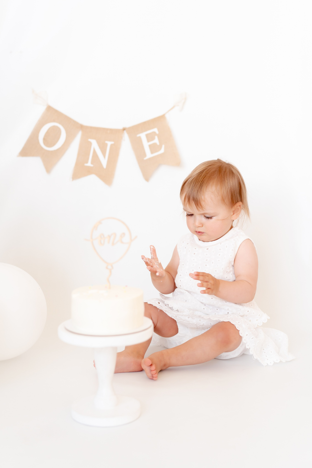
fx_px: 715
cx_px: 156
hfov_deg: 24.6
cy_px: 234
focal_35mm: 55
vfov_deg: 36.2
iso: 400
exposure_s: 1/320
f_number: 2.8
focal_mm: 55
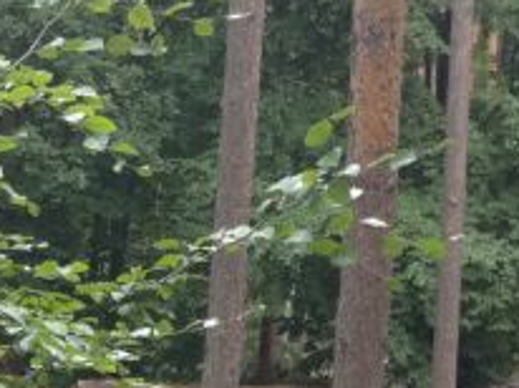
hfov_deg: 14.4
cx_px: 66
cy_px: 627
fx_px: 2037
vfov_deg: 10.4
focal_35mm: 136
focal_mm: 3.85
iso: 125
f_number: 2.8
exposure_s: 1/120
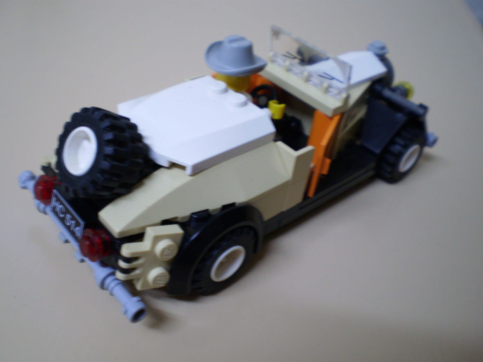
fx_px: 502
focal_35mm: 36
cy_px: 181
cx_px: 242
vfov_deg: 39.7
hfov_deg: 51.4
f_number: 3.1
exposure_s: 1/6
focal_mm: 6.3
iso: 125
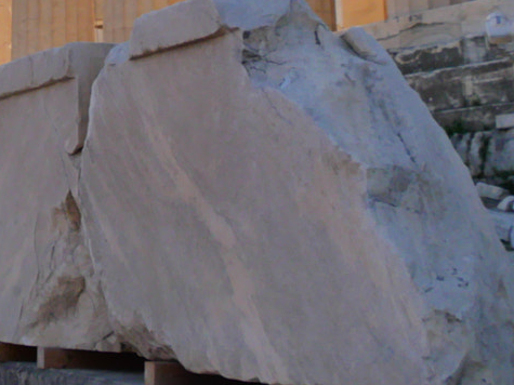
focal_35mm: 101
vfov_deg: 14.1
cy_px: -107
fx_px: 1499
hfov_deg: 18.2
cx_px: -144
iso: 800
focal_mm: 15
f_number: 10
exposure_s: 1/640
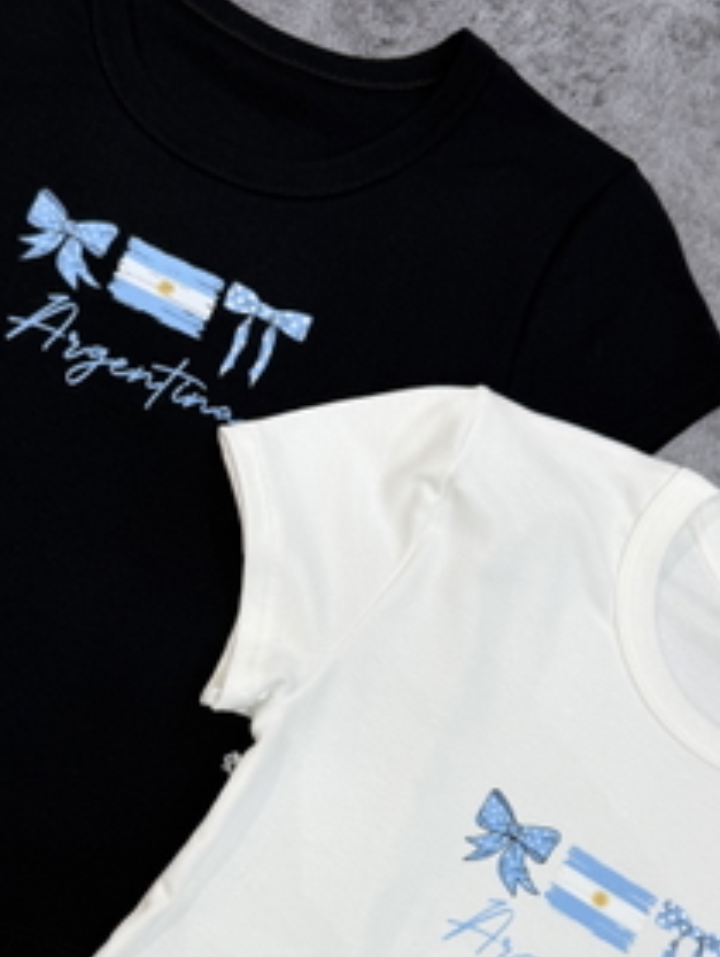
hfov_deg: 31.5
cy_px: 694
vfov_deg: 40.3
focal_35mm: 46
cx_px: 303
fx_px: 1274
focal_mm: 6.76
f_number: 1.78
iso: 64
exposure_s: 1/100
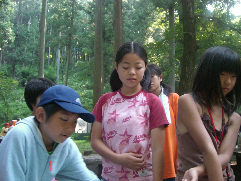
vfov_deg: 37.7
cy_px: 90
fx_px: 265
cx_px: 120
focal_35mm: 38
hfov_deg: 49.0
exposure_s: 1/100
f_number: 2.7
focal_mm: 6.2
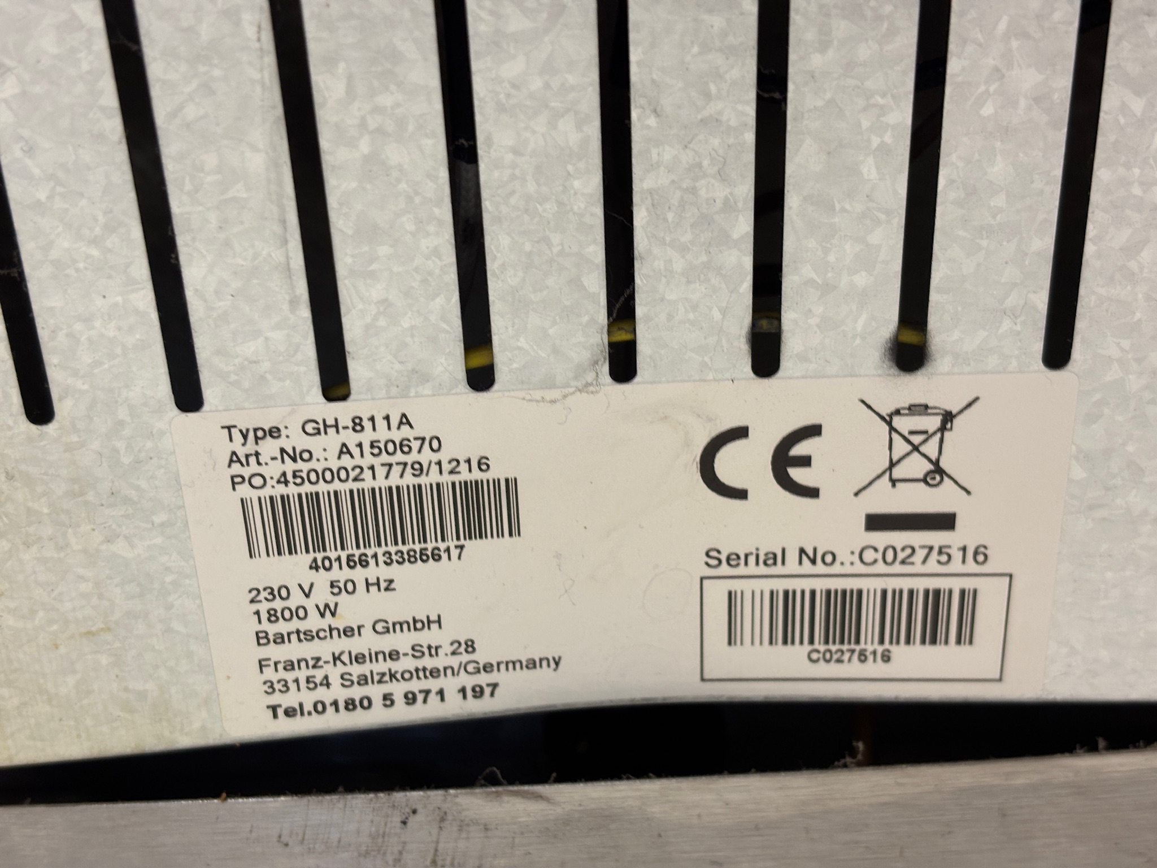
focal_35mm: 52
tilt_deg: +0.2
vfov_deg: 28.0
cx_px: 578
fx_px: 1738
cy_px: 434
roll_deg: +1.6
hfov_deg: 36.8
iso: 80
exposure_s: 1/50
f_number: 1.6
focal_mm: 5.96
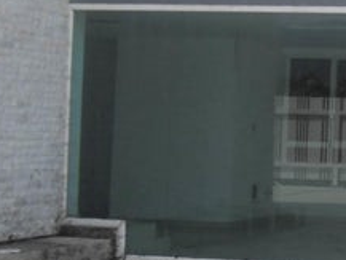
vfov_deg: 13.4
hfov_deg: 15.4
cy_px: 80
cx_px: 621
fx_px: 1100
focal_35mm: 110
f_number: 7.1
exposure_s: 1/250
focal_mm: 6
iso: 80
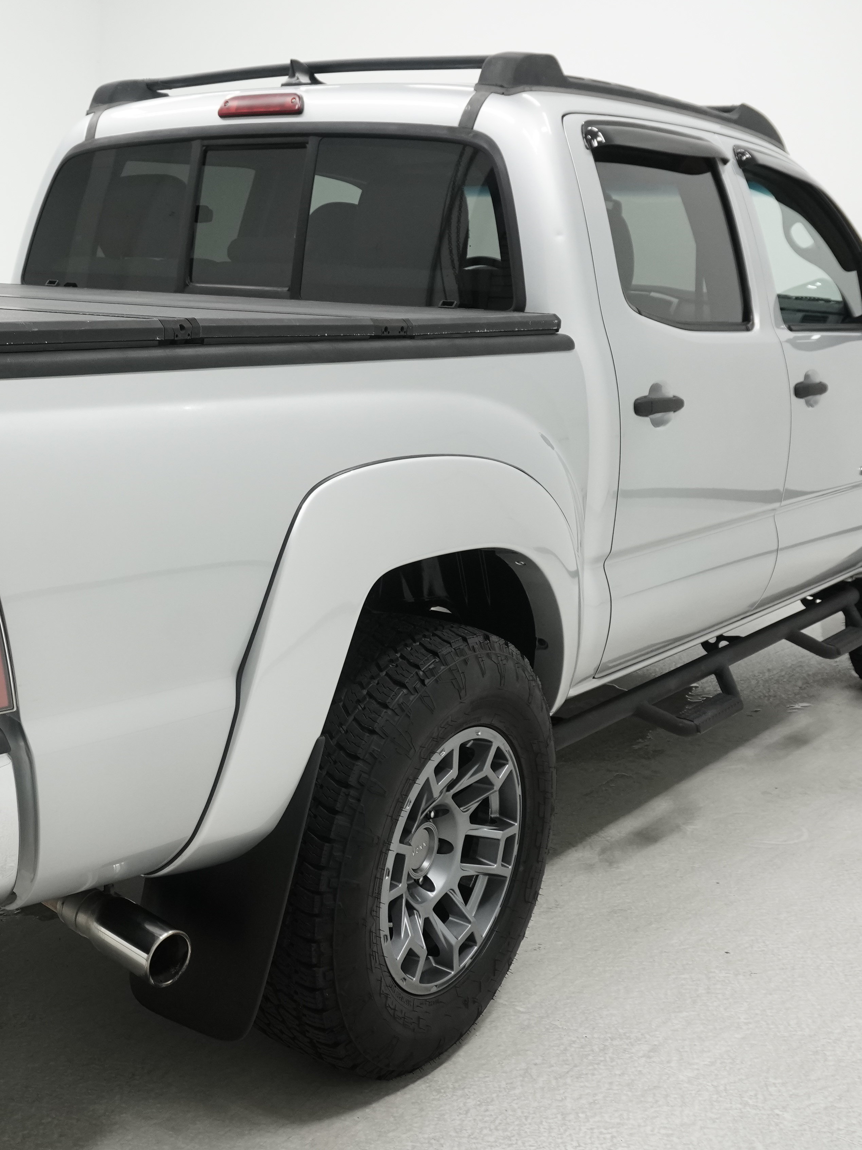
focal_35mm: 44
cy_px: 566
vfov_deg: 42.9
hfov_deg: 31.9
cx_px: 160
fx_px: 1461
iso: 800
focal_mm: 20
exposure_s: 1/200
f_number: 5.6
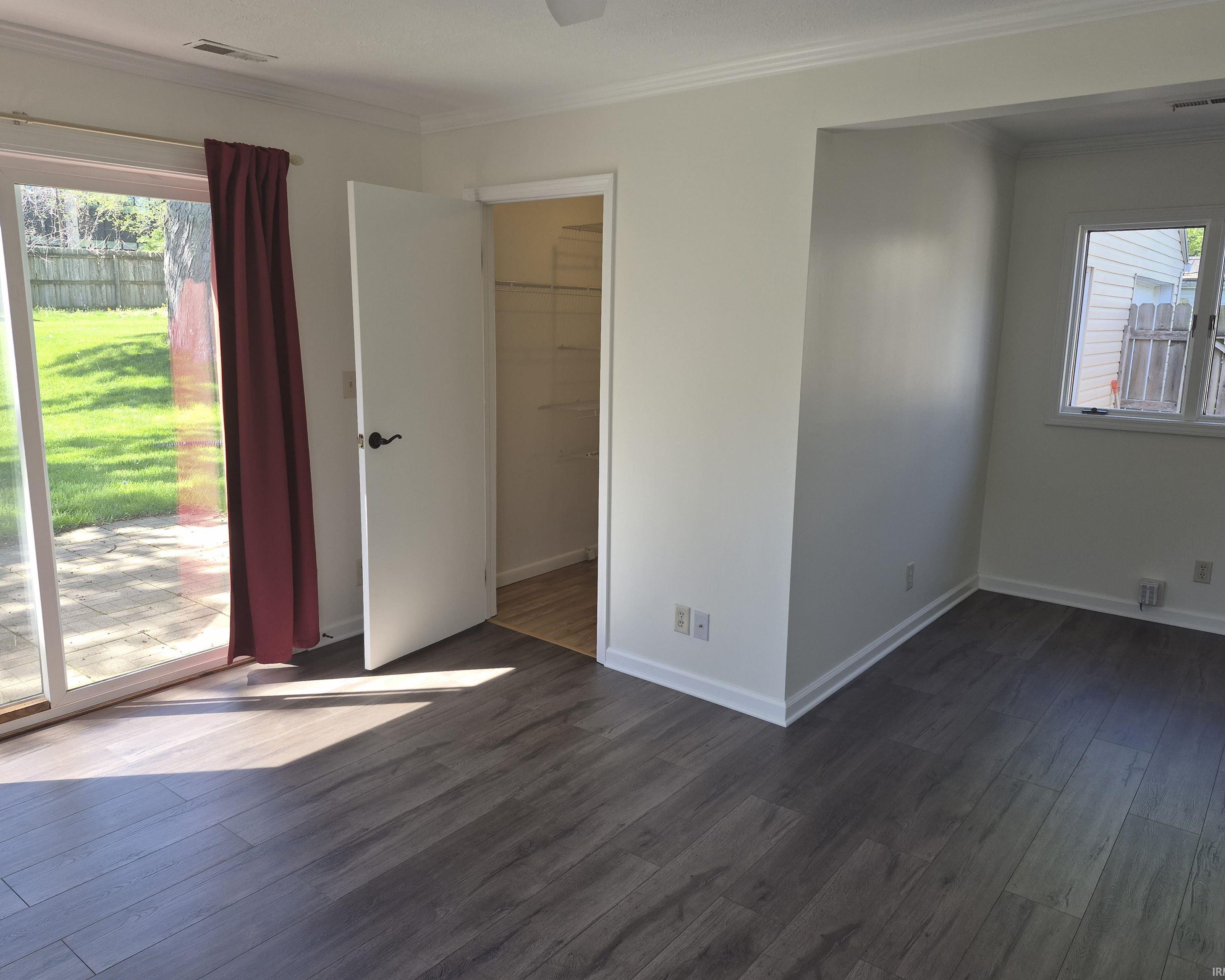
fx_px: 870
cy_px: 489
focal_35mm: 24
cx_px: 591
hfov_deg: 70.3
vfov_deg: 58.8
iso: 25
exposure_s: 1/136
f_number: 1.8
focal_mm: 5.4
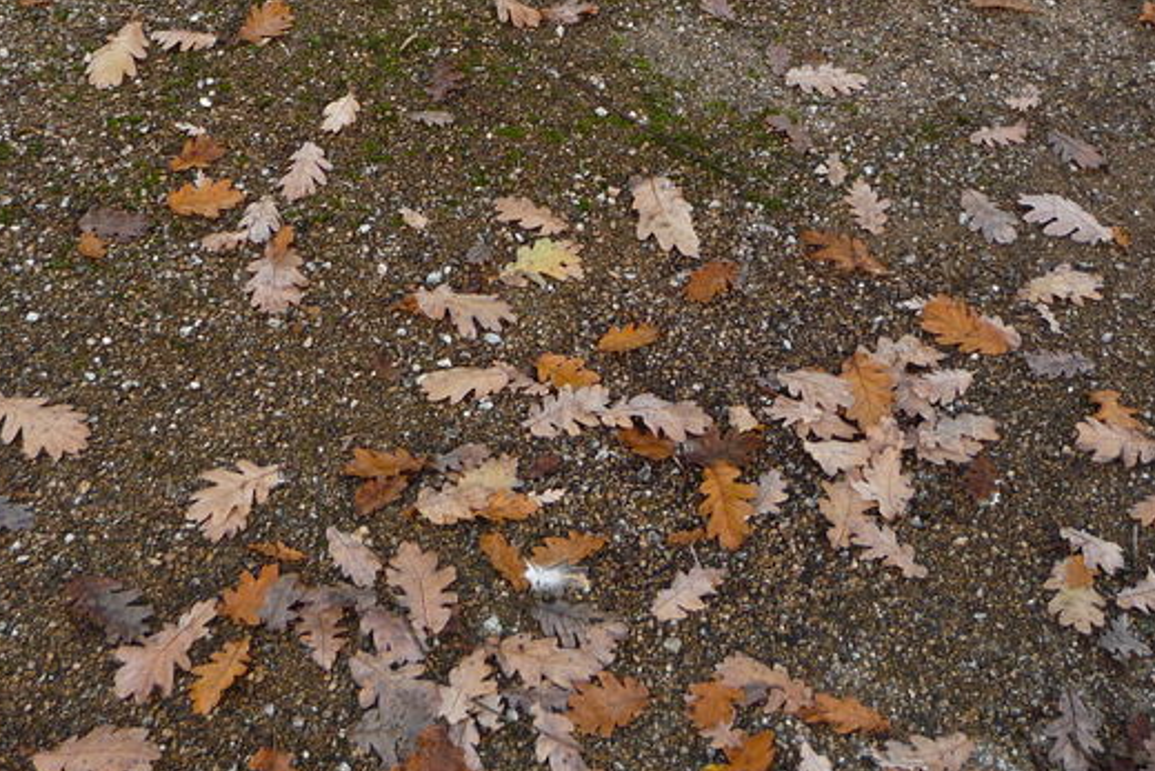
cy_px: 47
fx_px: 1925
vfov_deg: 22.0
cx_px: 506
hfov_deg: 33.4
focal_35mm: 60
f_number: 3.5
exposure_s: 1/100
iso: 100
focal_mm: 5.2
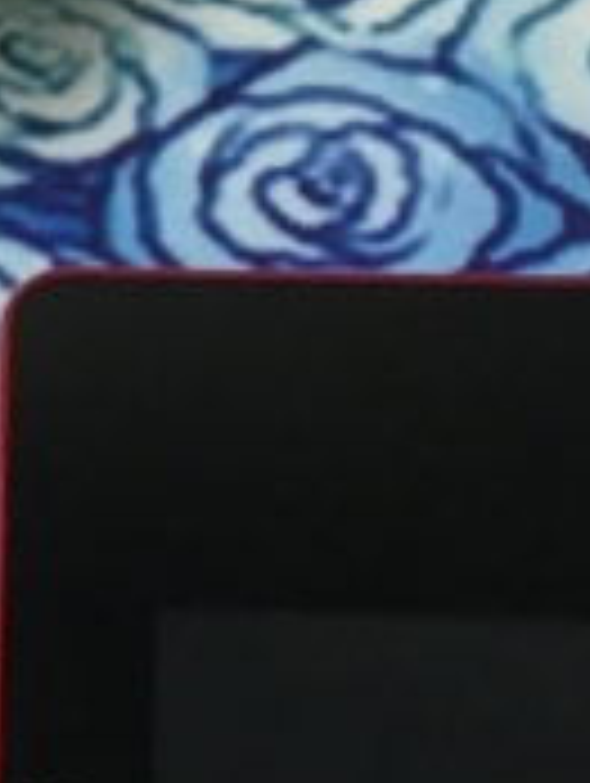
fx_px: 4126
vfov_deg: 10.7
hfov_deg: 8.0
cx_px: -302
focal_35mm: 182
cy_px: 878
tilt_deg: -63.8
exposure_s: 1/40
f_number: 2.4
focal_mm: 3.3
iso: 32
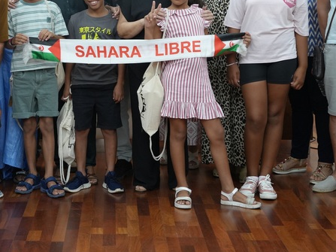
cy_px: 64
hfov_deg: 22.7
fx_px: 835
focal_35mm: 86
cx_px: 120
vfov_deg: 17.1
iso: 2500
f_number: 4
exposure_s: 1/160
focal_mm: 50
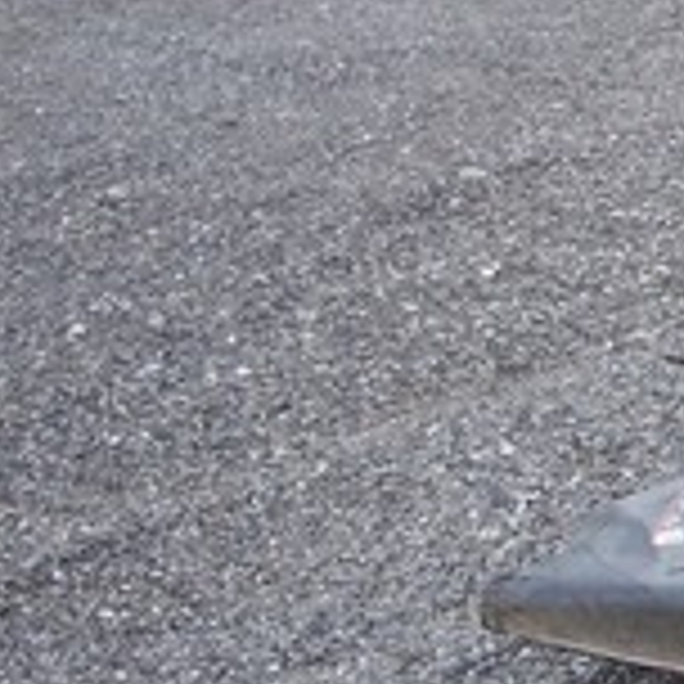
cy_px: 338
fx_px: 2616
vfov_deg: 14.9
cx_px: 1220
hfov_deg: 13.4
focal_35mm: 117
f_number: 2.8
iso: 125
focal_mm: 7.8
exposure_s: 1/80
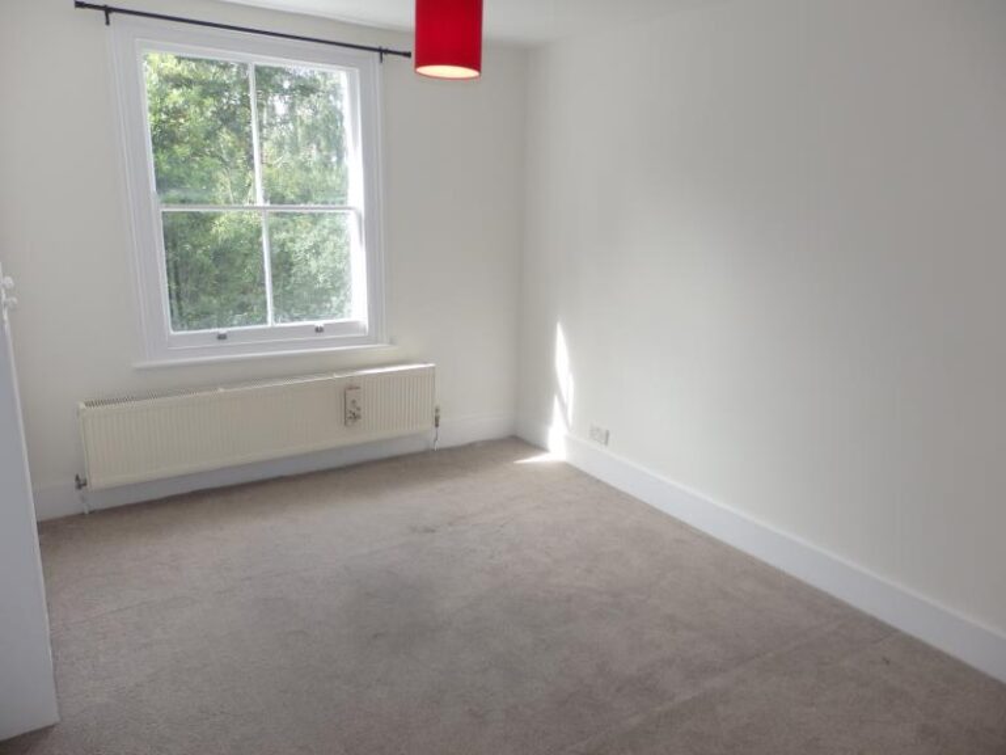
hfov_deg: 69.4
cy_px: 378
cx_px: 503
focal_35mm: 25
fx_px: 727
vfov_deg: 54.9
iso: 100
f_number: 3
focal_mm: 4.5
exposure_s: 1/125
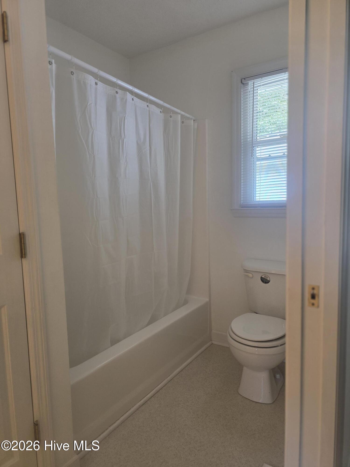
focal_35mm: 23
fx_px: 310
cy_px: 234
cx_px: 175
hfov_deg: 58.9
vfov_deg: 73.9
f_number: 1.7
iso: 80
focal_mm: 6.3
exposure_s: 1/120
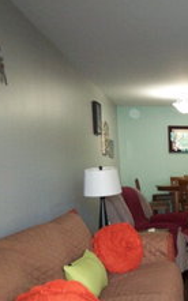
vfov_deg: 42.4
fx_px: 386
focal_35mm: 47
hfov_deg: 22.3
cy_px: 181
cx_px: 287
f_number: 2.8
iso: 160
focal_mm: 3.8
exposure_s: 1/30
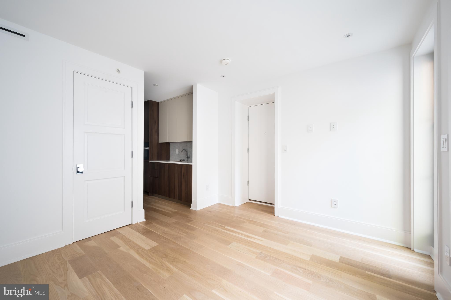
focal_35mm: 14
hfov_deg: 104.3
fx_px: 175
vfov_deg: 81.1
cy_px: 150
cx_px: 226
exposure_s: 1/160
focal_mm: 14
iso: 800
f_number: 13
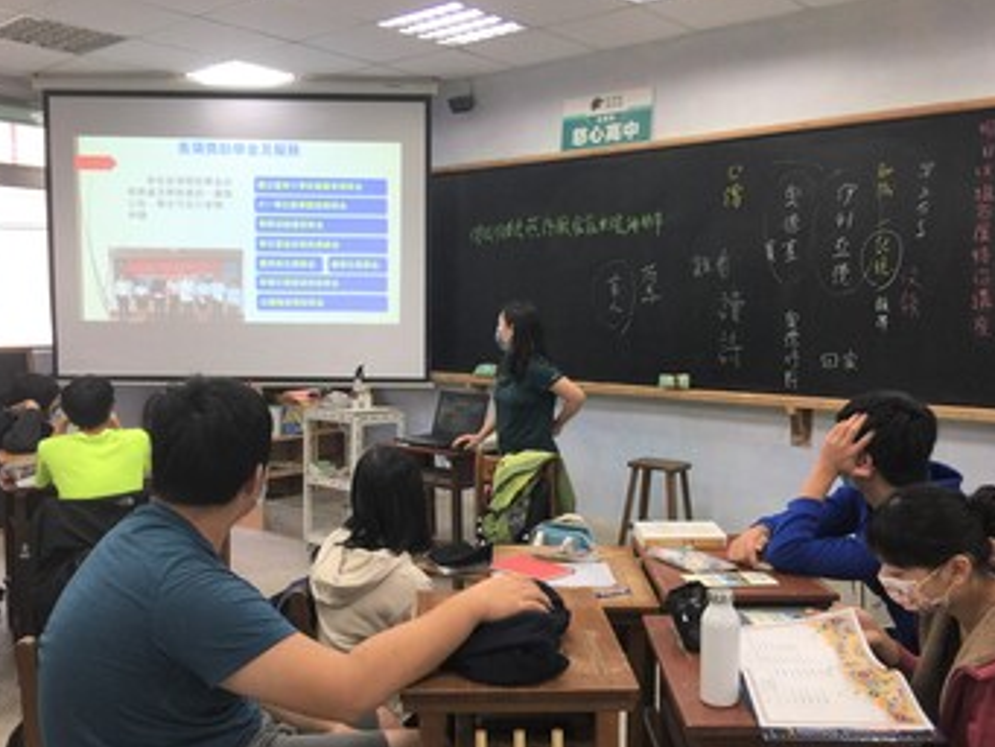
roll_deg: -1.4
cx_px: 516
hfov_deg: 53.9
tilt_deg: -5.5
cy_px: 417
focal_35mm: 34
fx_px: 978
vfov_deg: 41.8
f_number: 2.2
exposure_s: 1/40
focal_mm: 4.15
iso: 32
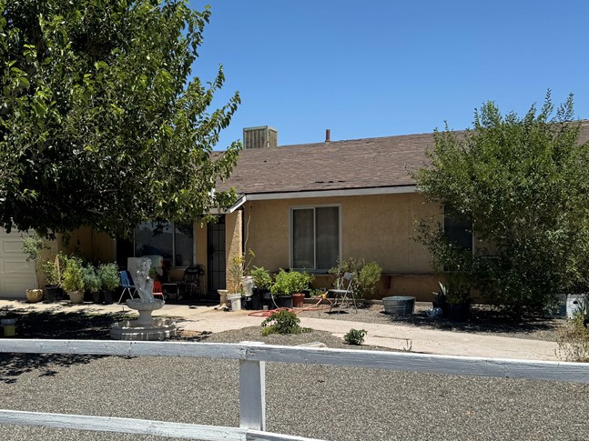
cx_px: 218
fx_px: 646
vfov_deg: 37.5
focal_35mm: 38
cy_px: 272
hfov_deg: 48.5
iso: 80
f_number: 1.78
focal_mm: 6.76
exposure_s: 1/4950
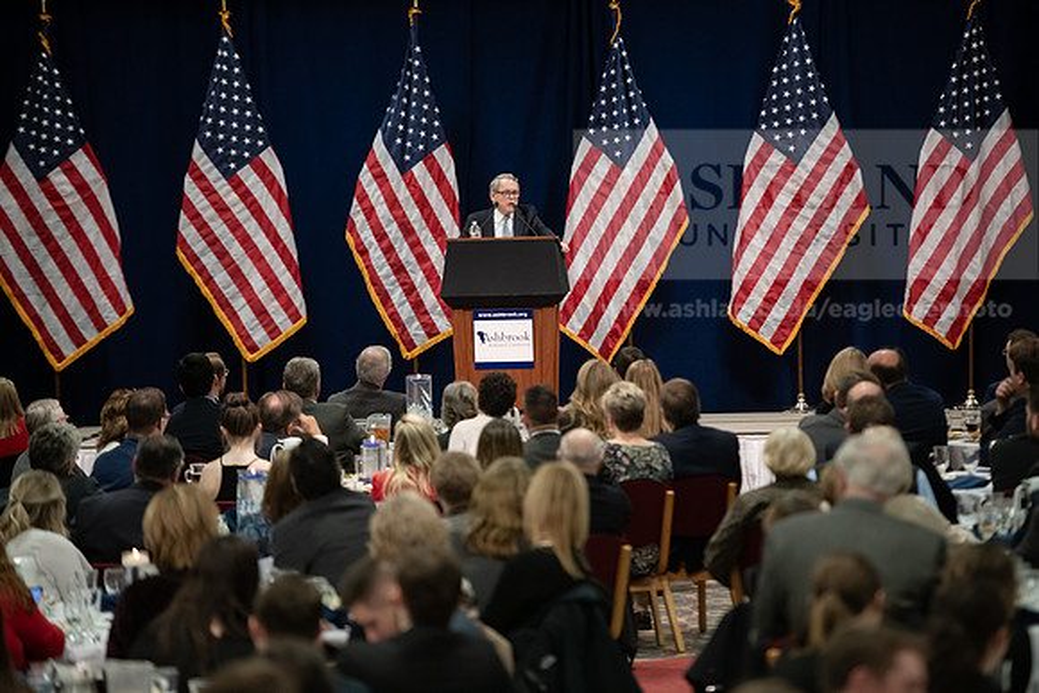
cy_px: 346
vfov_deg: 7.9
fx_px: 5052
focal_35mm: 175
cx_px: 520
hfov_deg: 11.7
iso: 2000
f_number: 3.2
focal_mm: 175
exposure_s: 1/200
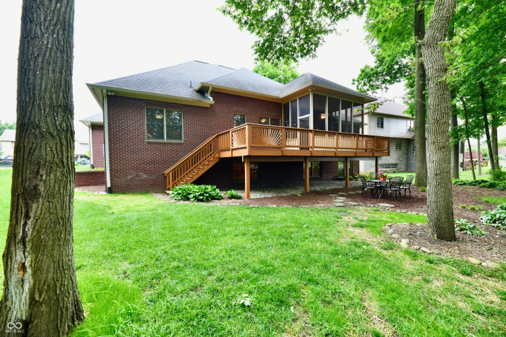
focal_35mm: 14
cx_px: 253
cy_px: 168
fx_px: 197
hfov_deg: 104.3
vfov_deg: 81.2
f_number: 6.3
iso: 640
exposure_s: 1/160
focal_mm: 14
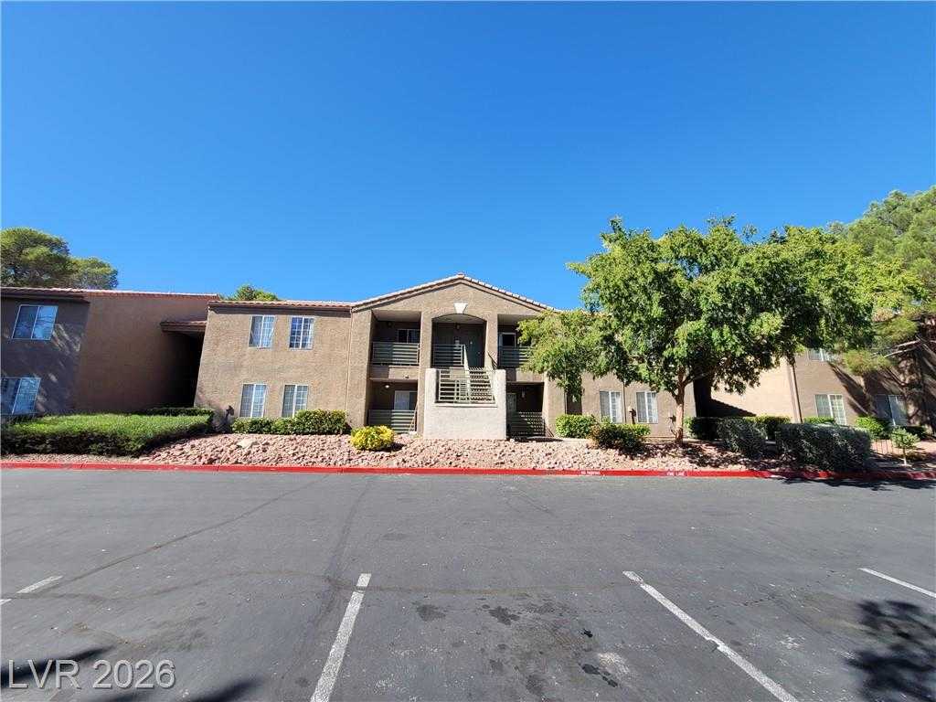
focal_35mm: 13
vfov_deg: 89.9
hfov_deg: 106.2
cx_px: 468
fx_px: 352
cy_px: 351
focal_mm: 2.2
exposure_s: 1/970
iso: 64
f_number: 2.2
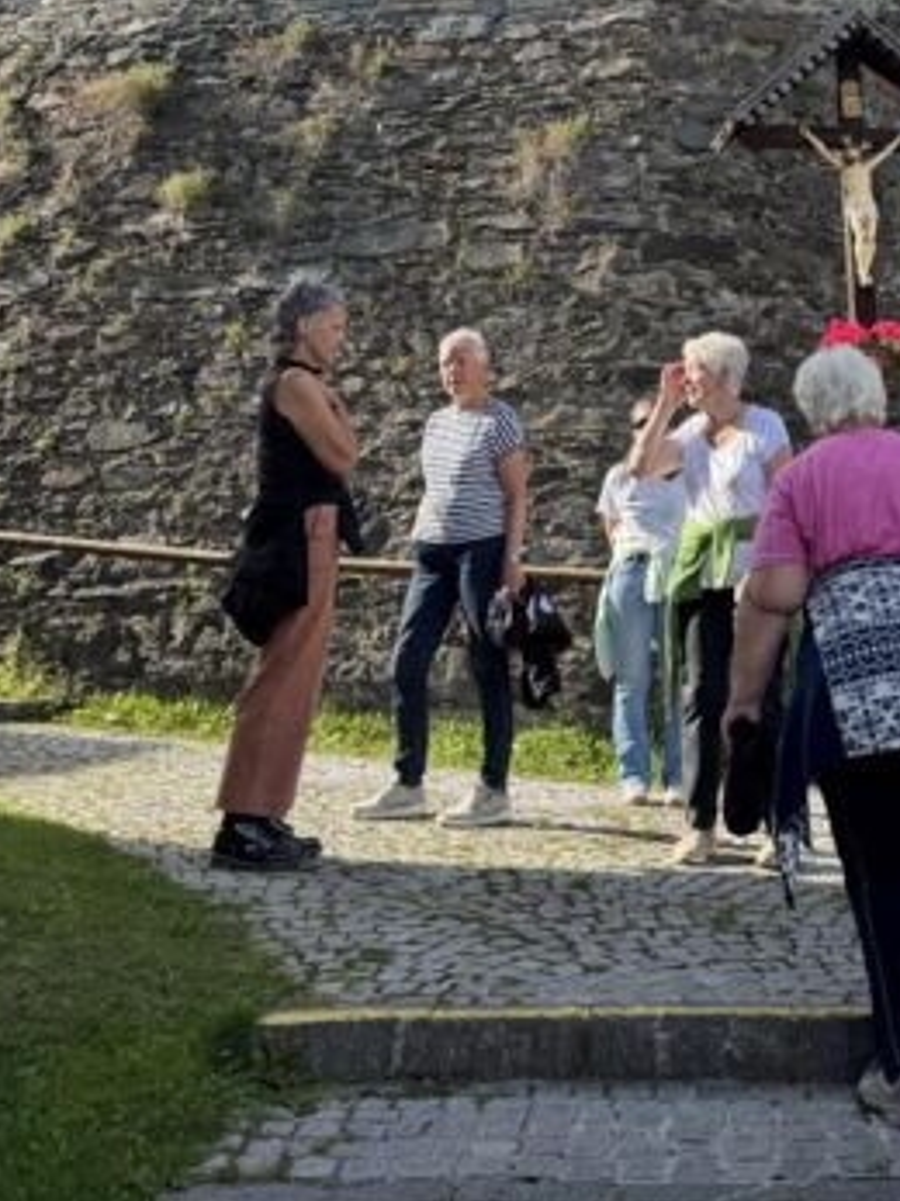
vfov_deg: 38.8
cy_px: 97
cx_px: 696
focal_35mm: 45
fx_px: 1561
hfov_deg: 31.5
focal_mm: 6.76
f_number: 1.78
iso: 80
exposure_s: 1/1560
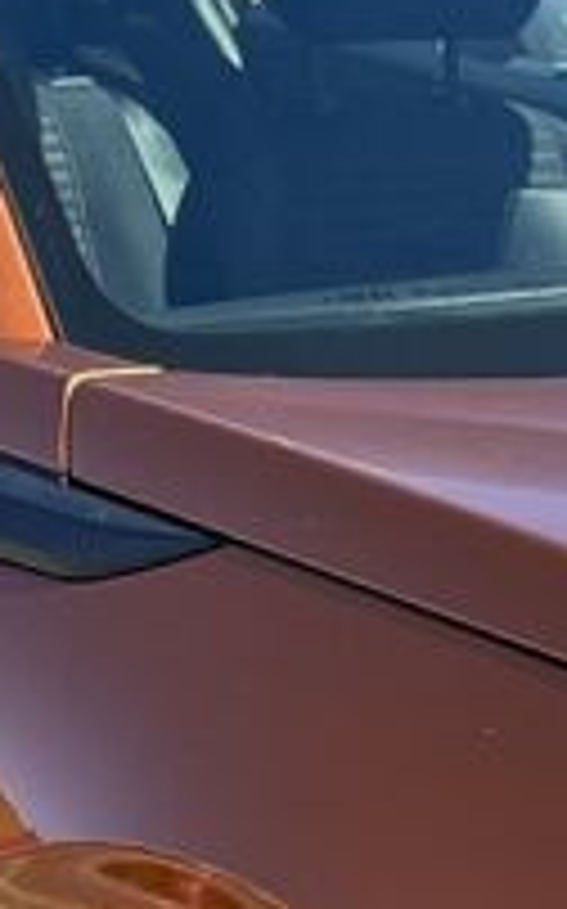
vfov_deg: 11.2
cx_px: 911
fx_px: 4605
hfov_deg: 6.9
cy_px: 729
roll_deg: +1.0
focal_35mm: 186
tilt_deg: -13.3
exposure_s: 1/1294
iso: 50
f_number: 1.6
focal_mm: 5.1
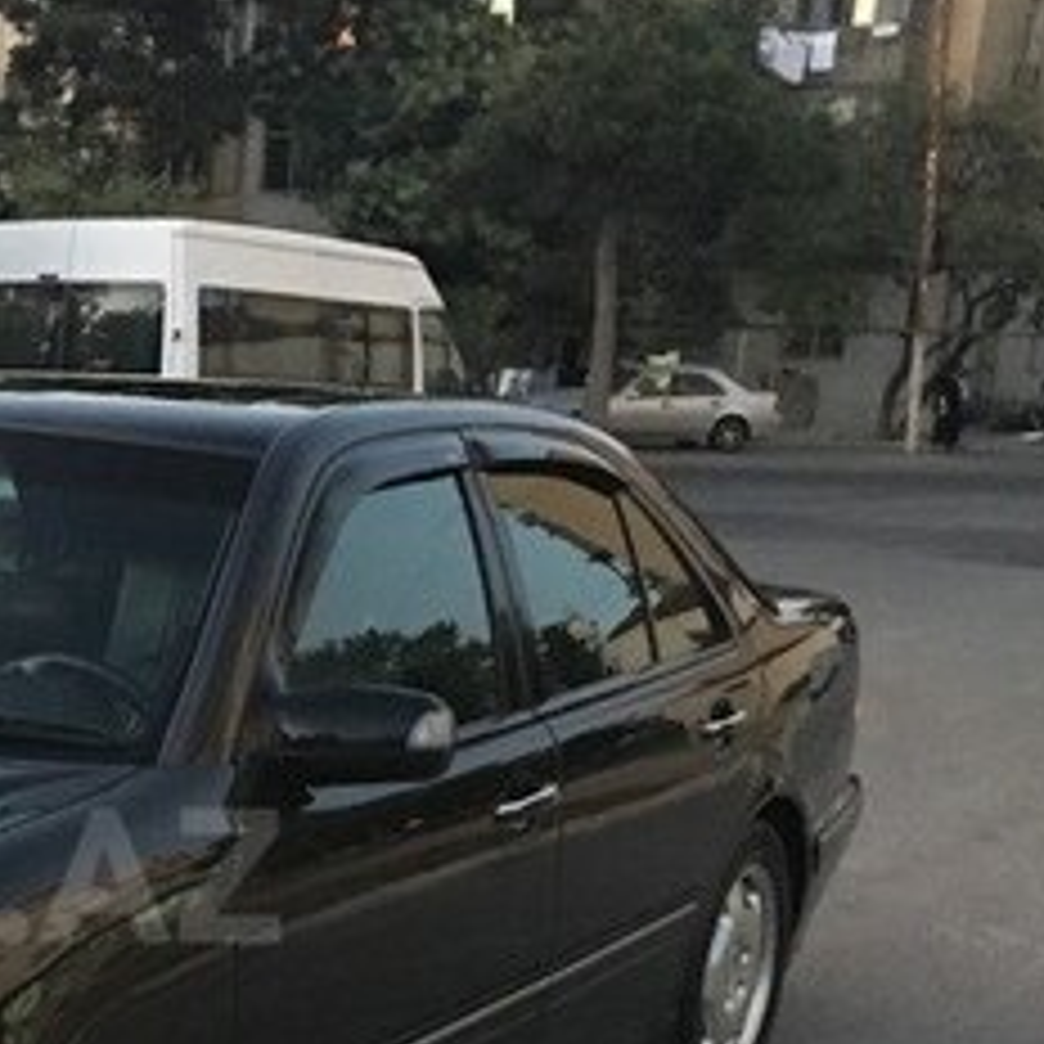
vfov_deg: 23.2
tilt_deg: -11.6
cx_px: -180
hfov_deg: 22.0
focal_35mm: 73
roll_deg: -2.6
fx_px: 2491
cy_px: 875
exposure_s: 1/4
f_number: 2.2
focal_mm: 4.15
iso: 200
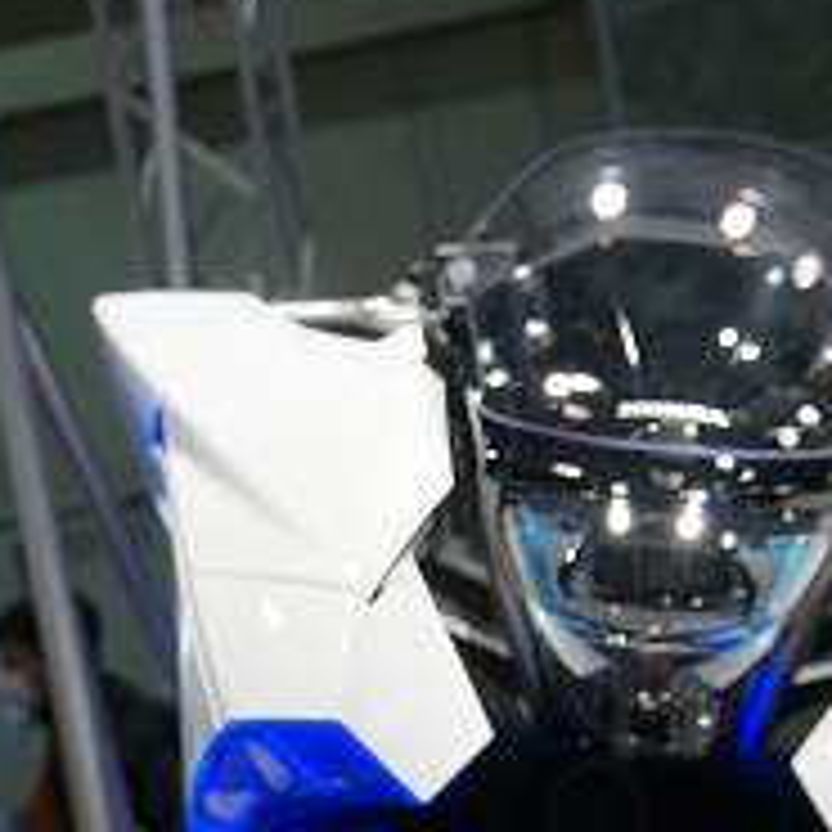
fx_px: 2100
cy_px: 684
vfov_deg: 22.1
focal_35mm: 77
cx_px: 630
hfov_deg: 22.2
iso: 100
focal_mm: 23.4
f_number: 4
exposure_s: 1/60
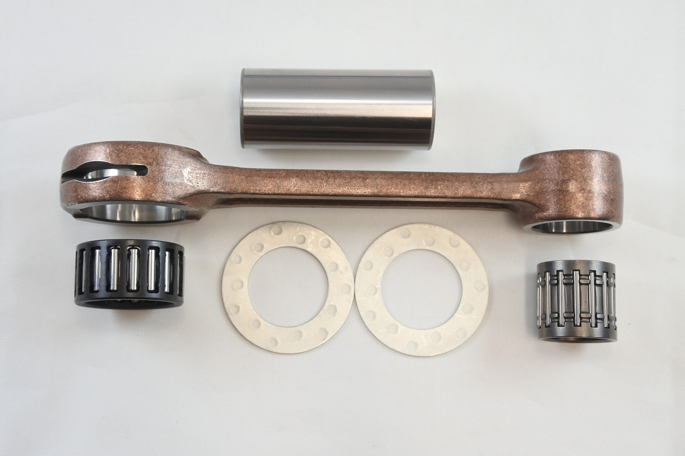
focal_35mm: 47
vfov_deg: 28.6
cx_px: 342
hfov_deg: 41.9
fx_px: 894
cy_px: 228
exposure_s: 1/125
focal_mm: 17.6
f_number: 4.5
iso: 450
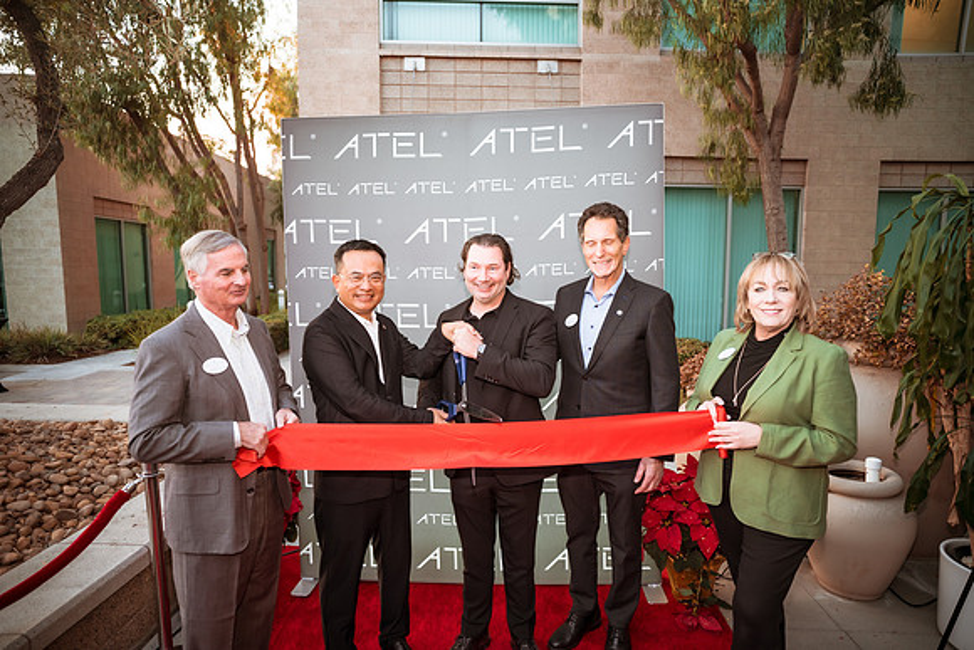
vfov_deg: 62.0
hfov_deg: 84.0
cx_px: 487
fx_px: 541
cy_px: 325
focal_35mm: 20
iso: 200
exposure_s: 1/250
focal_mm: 20
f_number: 2.8
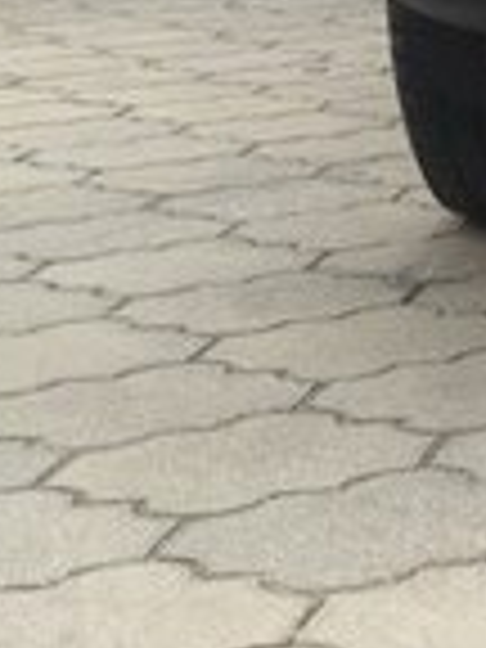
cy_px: -349
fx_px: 2490
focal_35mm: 133
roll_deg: -0.3
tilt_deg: +1.3
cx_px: 1269
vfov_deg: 13.8
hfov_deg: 9.5
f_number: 2.2
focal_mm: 4.15
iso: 40
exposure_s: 1/100
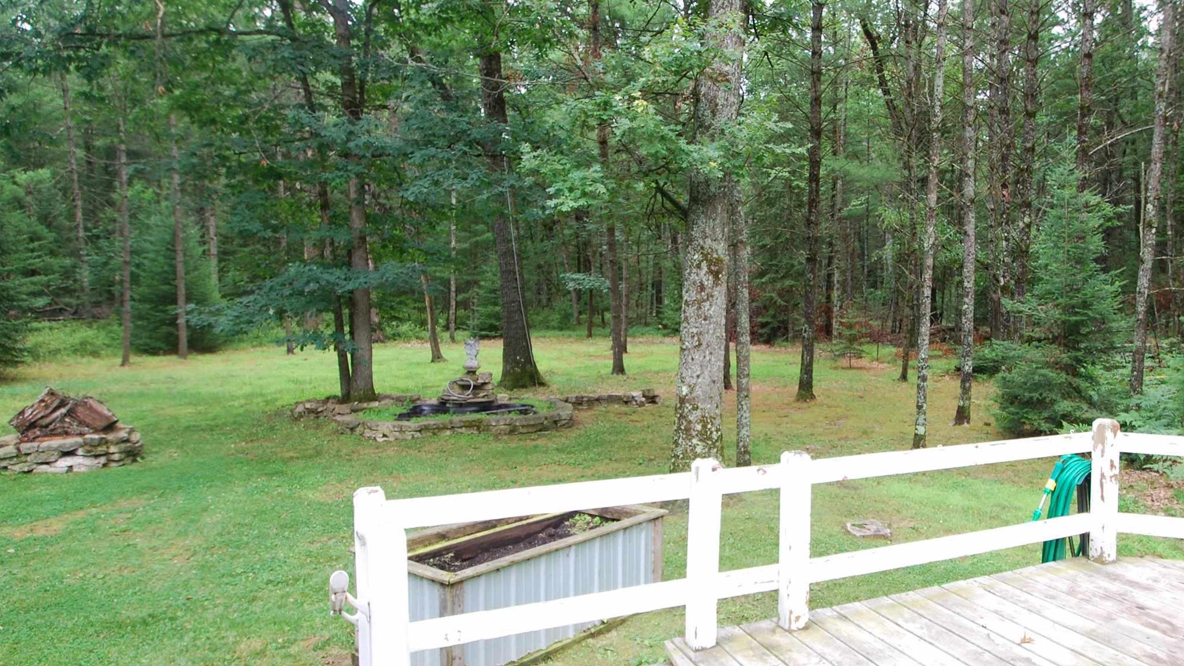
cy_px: 342
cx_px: 763
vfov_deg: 42.3
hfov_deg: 67.7
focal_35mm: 27
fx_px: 860
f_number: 4.5
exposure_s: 1/80
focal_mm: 11.5
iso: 200
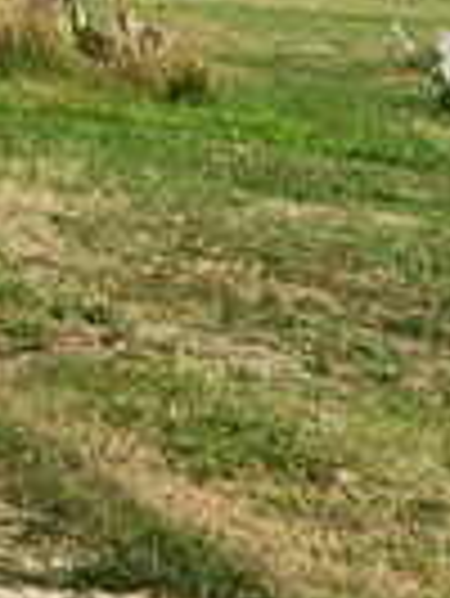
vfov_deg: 17.9
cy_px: -256
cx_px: -1166
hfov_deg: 9.1
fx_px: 1731
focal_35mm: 100
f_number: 2.2
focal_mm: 2.2
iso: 50
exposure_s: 1/2456
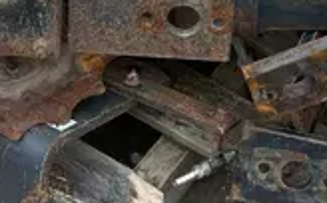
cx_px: 281
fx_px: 1068
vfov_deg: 10.9
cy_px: 80
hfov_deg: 17.2
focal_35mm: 120
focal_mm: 3
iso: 20
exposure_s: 1/149
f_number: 1.8
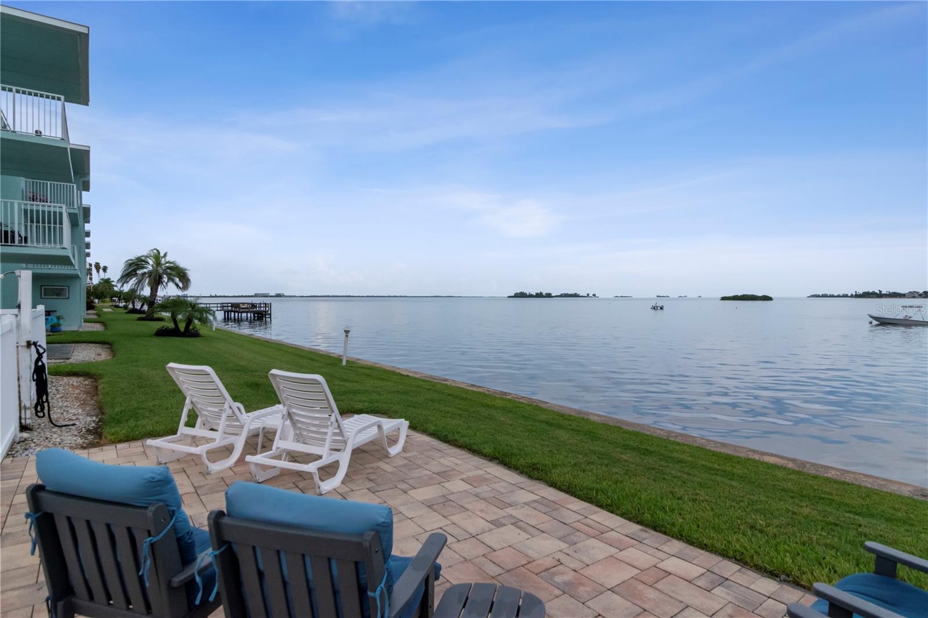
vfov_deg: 67.4
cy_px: 309
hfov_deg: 90.0
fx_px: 464
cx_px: 464
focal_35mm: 18
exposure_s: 1/4000
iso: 800
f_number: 7.1
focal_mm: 12
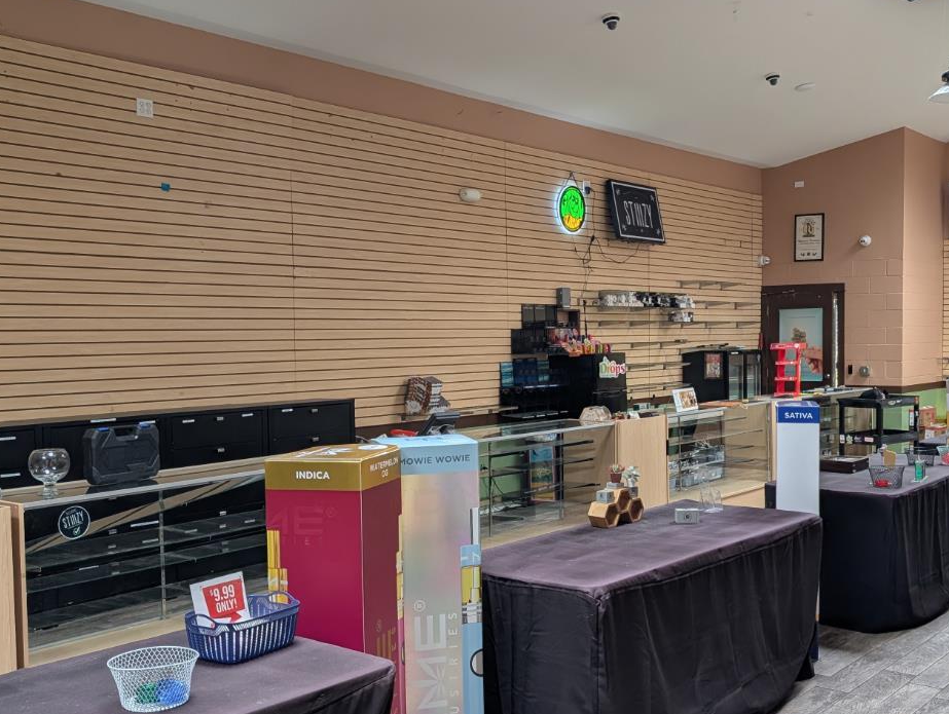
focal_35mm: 39
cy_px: 389
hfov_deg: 47.5
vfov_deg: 36.9
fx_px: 1071
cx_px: 567
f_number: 1.68
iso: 20
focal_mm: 6.9
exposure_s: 1/119
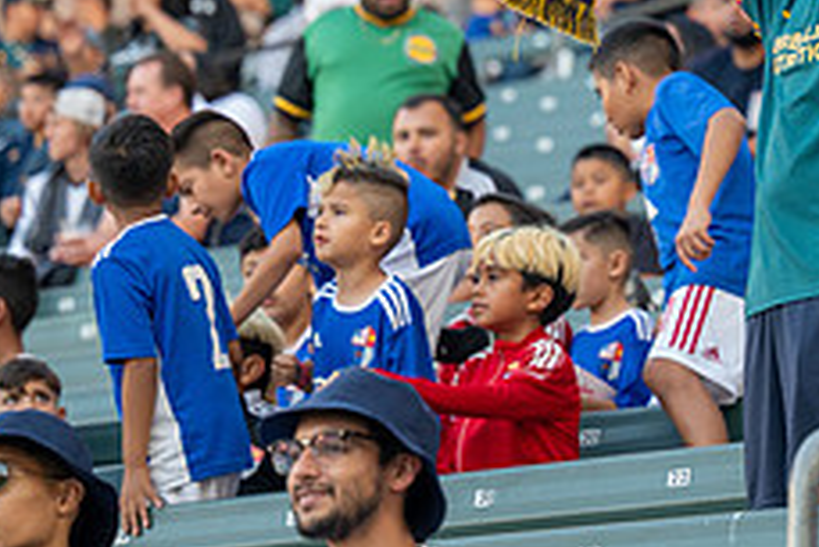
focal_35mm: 291
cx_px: 873
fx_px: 6624
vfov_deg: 4.7
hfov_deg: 7.0
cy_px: -14
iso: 1250
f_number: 2.8
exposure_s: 1/800
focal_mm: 115
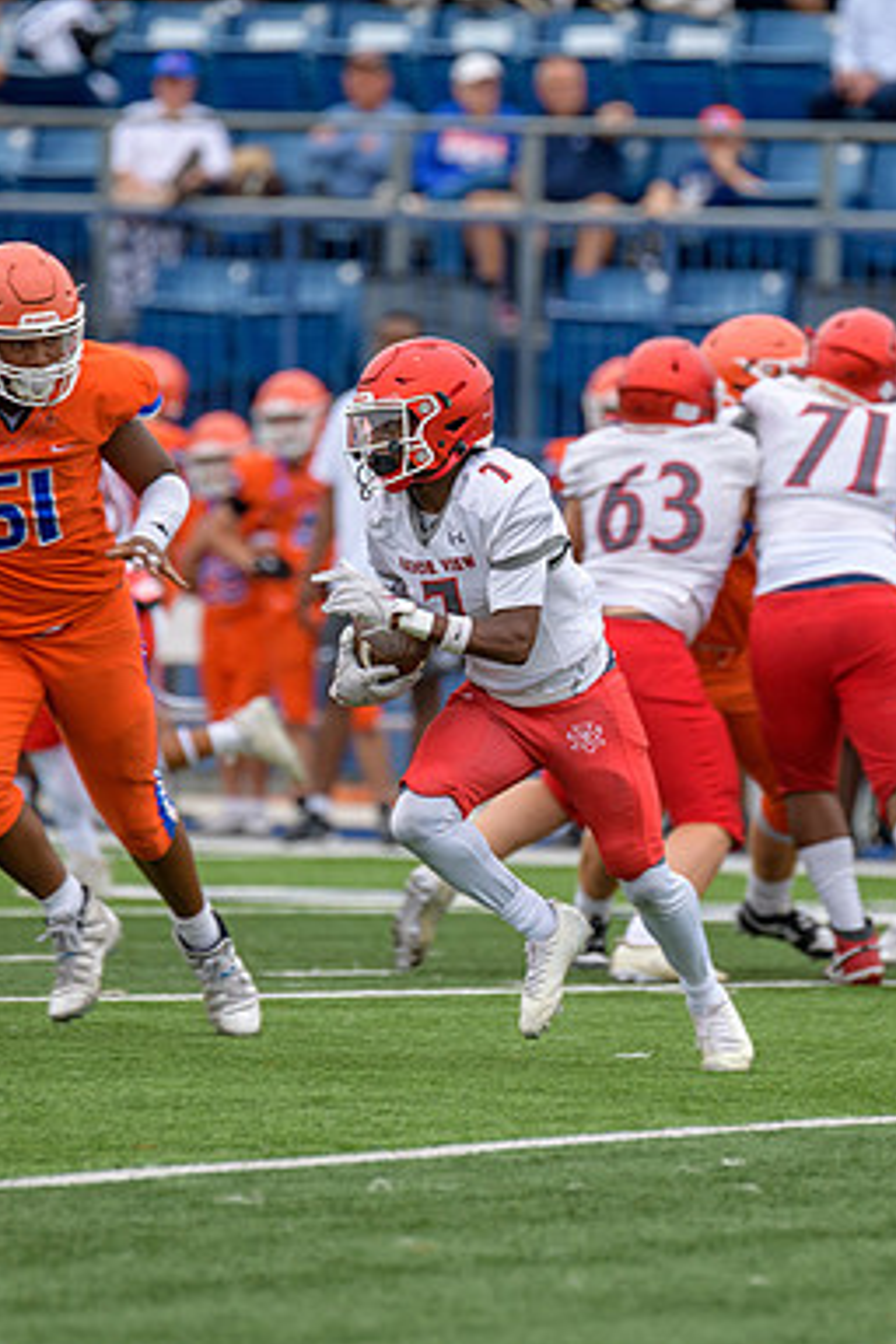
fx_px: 16911
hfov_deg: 3.0
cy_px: 674
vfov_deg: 4.6
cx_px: 612
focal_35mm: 453
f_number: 3.5
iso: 320
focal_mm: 300
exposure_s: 1/800
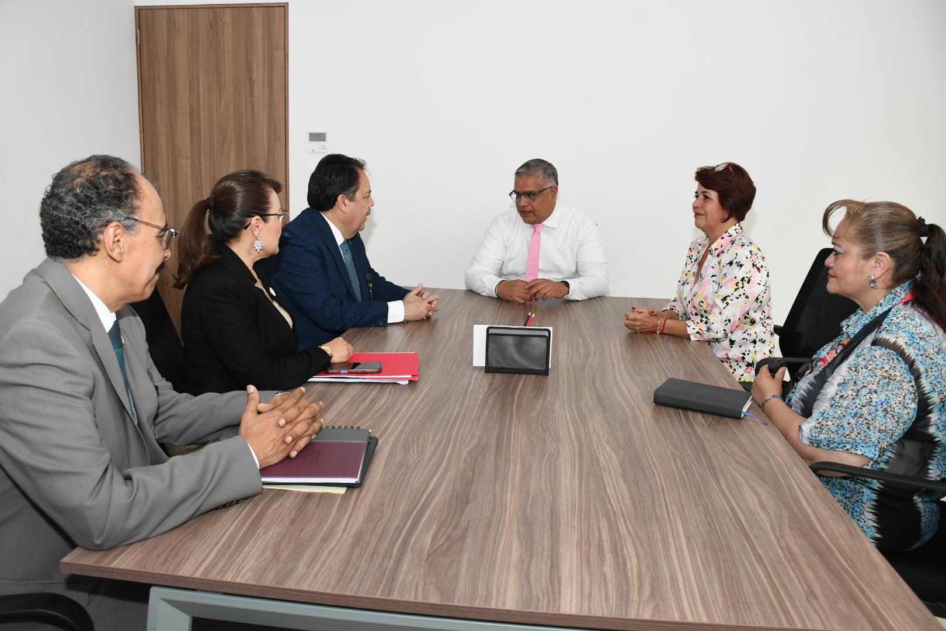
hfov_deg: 67.4
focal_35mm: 27
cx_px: 473
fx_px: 709
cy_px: 316
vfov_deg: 47.9
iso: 1600
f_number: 5.6
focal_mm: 18
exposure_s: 1/250
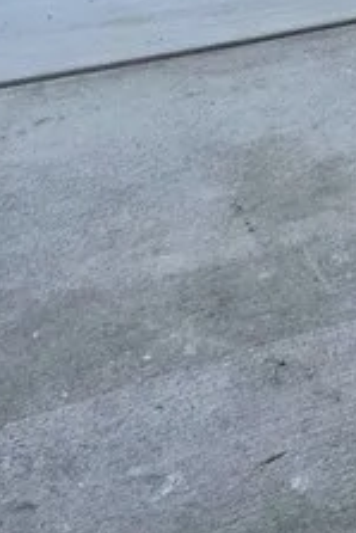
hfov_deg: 21.2
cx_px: 361
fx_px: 918
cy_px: -323
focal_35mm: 62
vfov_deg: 23.6
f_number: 1.9
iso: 40
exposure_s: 1/2000
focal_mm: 2.2
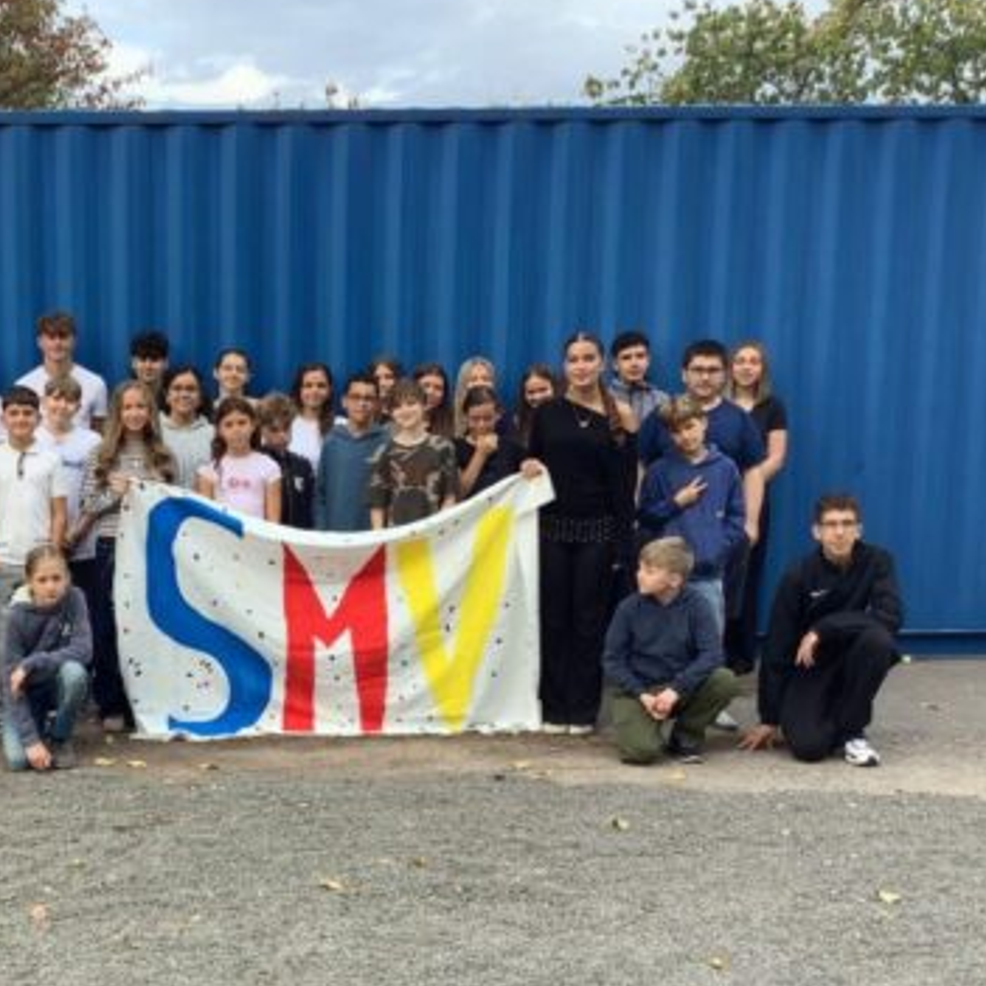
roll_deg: +0.9
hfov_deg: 32.7
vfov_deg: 33.8
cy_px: 632
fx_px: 1611
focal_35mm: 50
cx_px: 146
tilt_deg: -8.9
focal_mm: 3.3
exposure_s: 1/168
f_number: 2.4
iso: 25
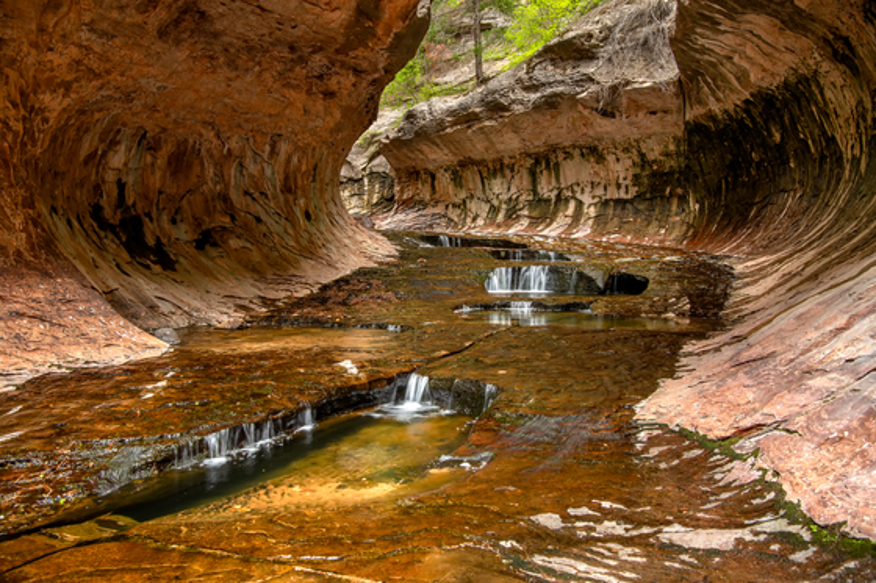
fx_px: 778
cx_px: 438
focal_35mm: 32
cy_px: 292
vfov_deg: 41.1
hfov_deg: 58.7
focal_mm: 32
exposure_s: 1/4
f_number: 5
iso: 64
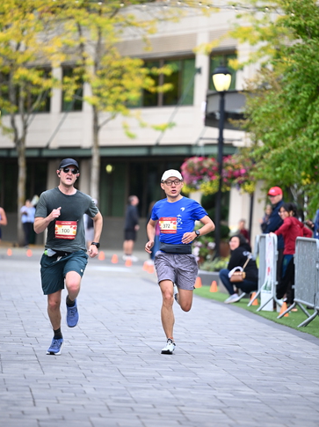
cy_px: 208
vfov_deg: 10.4
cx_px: 159
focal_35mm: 191
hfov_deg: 7.8
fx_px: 2350
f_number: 2.8
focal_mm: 175
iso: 1000
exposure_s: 1/1600
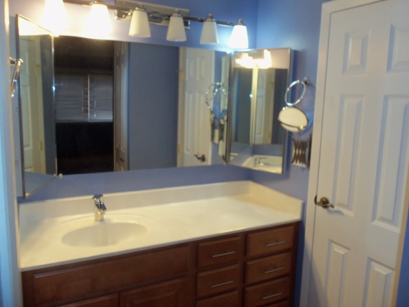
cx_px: 204
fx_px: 343
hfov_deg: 61.7
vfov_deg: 48.2
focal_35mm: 29
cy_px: 154
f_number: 3.4
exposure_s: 1/30
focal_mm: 5.2
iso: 100
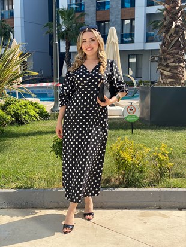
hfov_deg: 28.0
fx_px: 372
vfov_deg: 36.8
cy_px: 124
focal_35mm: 52
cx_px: 93
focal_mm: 6
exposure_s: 1/564
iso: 20
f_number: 2
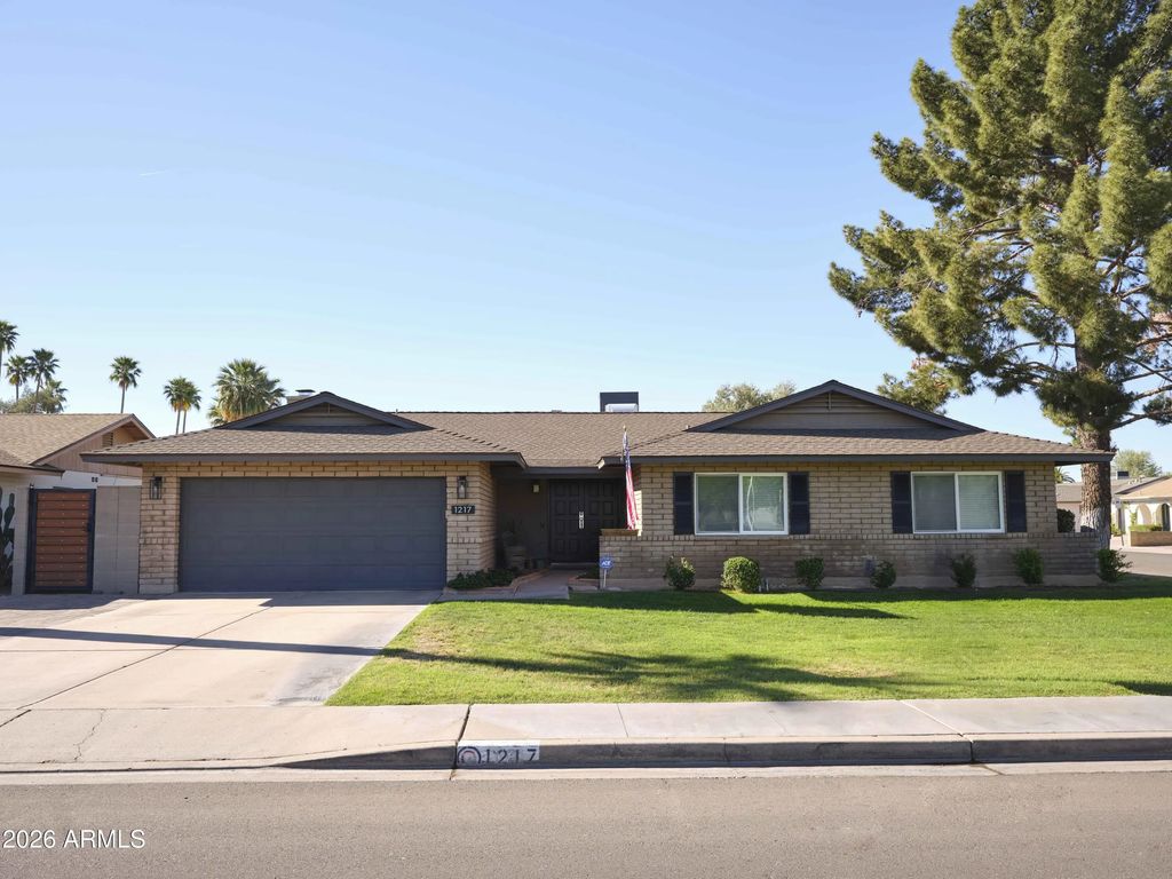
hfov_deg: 63.4
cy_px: 440
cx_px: 586
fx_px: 948
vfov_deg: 49.7
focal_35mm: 28
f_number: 9
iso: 320
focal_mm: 35
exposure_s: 1/200
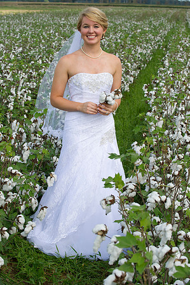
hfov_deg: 16.6
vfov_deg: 24.8
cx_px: 95
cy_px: 142
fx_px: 651
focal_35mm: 82
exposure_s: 1/250
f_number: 8
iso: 200
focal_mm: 82
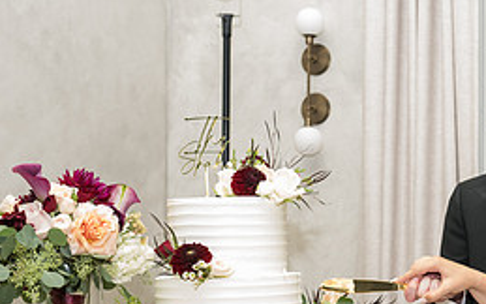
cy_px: 213
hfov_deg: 24.9
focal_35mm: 80
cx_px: 452
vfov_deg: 16.3
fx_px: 1060
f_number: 4
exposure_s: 1/320
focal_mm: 35
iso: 3200
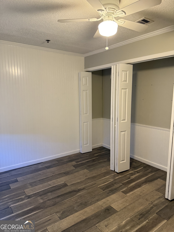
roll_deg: -0.6
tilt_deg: -8.2
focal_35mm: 24
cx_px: 87
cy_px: 116
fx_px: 161
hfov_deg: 56.8
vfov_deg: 71.6
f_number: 1.78
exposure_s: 1/60
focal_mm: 6.76
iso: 400
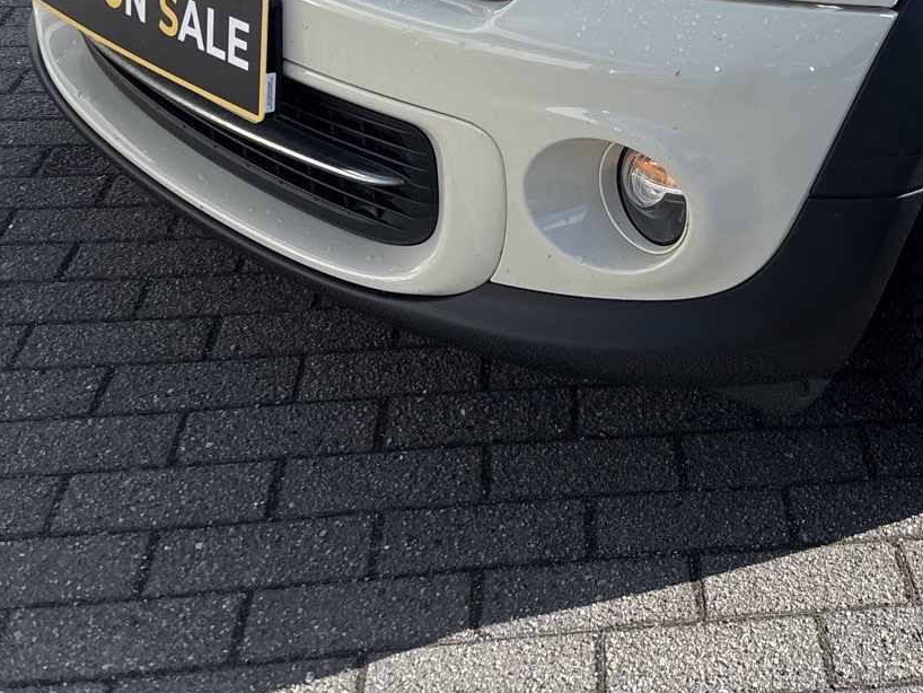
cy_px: -114
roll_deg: -4.1
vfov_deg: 22.4
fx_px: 1627
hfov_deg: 29.3
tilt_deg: -13.2
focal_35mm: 61
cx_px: 952
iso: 50
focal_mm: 5.96
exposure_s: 1/3534
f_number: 1.6
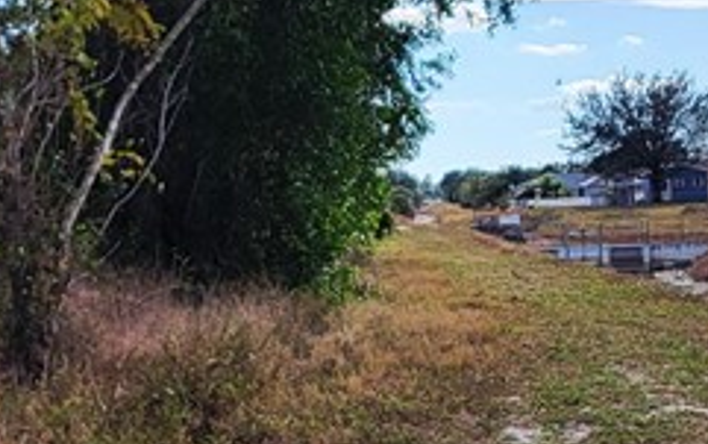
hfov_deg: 18.9
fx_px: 2085
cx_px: 50
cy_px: 268
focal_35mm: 108
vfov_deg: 12.1
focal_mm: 6.7
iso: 16
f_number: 1.8
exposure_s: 1/714
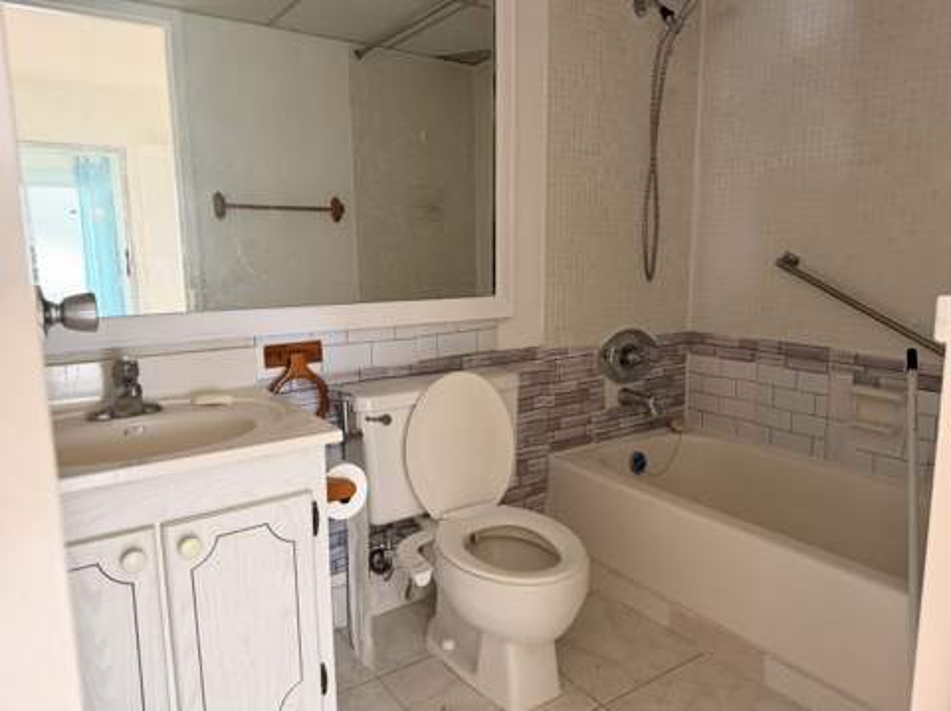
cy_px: 356
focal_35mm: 24
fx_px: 659
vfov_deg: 56.7
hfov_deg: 71.7
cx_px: 476
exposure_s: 1/60
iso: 640
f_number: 1.78
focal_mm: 6.76
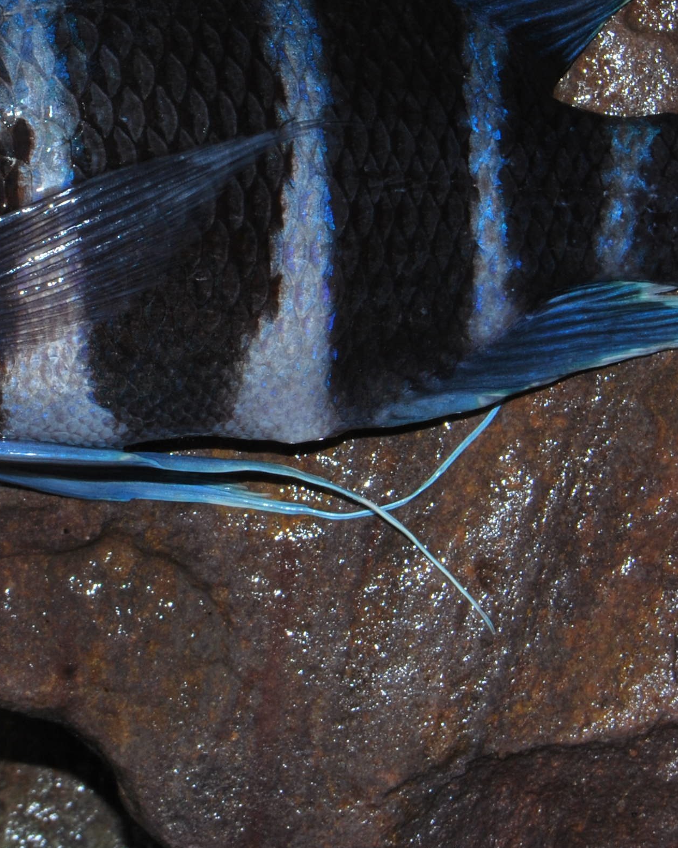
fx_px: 4770
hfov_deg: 8.1
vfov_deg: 10.1
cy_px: 171
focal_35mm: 190
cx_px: 173
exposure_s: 1/100
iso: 100
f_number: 14
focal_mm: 55
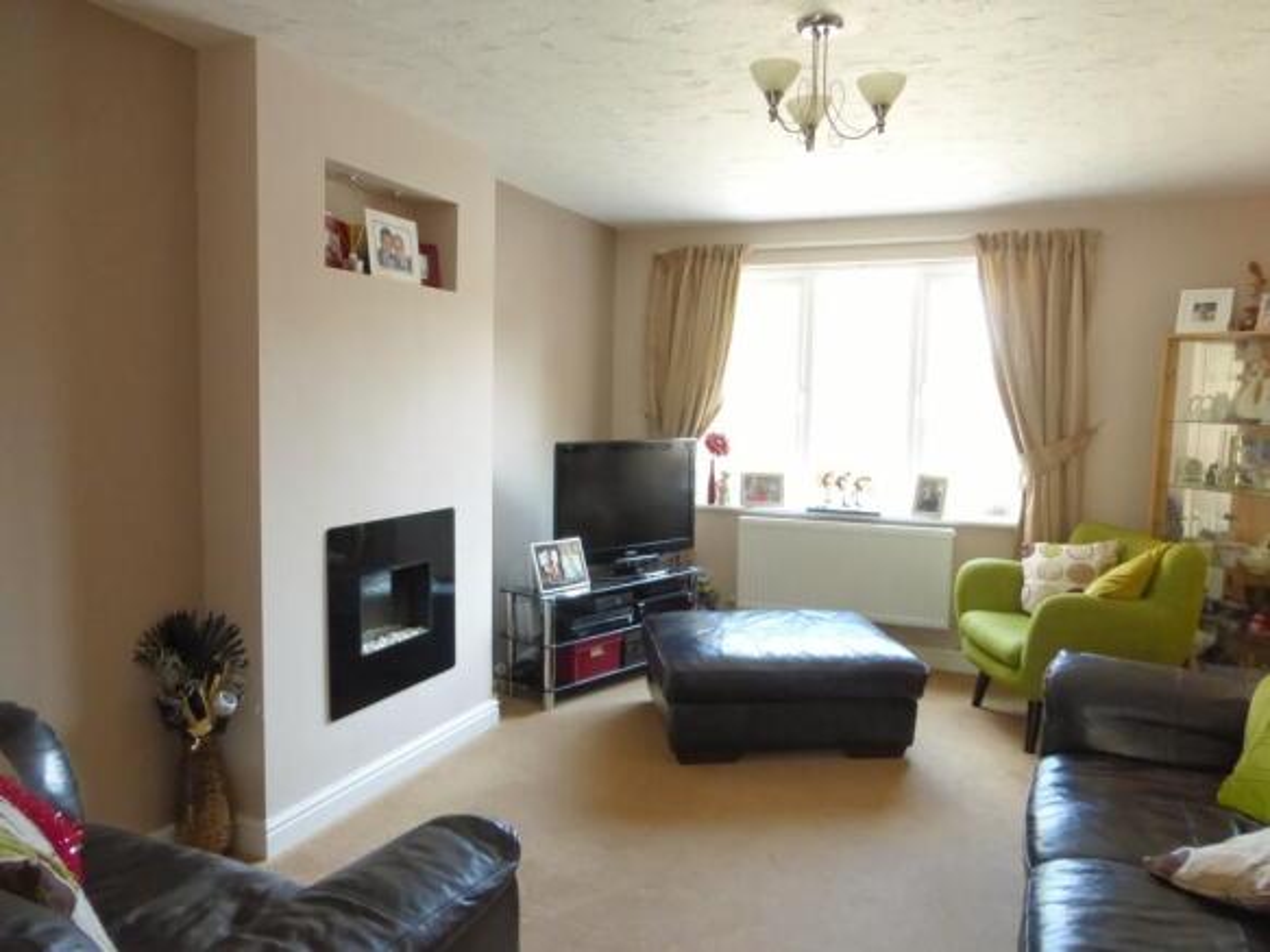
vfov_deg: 56.8
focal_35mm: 24
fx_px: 880
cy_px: 476
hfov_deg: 71.6
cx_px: 635
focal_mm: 4.3
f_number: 3.3
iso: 400
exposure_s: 1/50
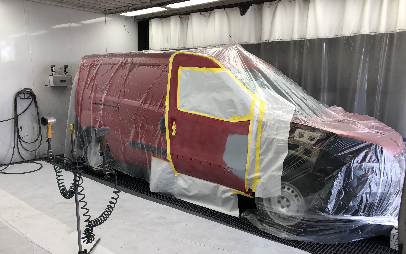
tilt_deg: -8.5
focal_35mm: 30
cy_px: 140
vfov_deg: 41.8
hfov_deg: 62.9
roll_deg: -0.7
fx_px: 332
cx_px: 201
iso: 40
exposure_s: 1/120
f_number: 1.8
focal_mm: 3.99
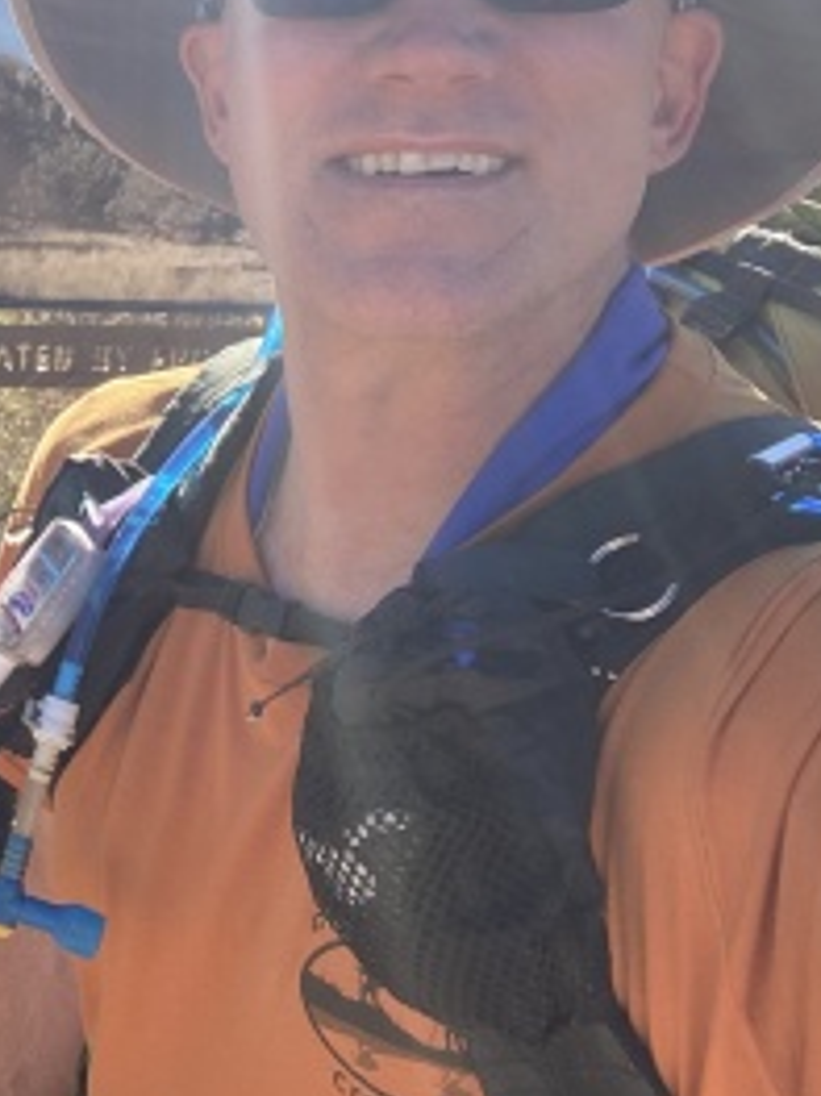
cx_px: -358
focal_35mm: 56
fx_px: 1772
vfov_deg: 33.7
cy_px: 283
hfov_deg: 22.2
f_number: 2.2
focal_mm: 2.71
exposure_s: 1/320
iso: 25
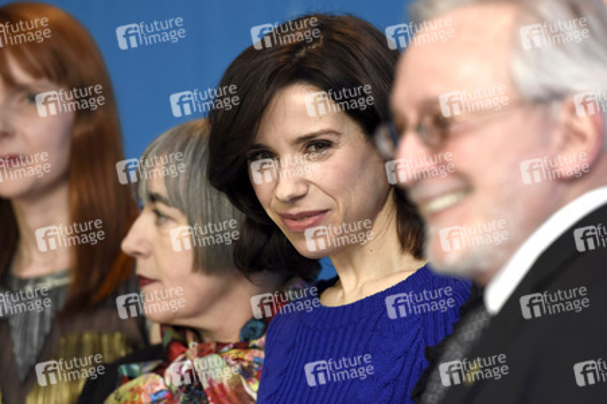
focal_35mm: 285
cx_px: 304
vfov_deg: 4.8
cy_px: 202
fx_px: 4802
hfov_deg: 7.2
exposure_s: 1/320
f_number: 3.5
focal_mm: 190
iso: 800
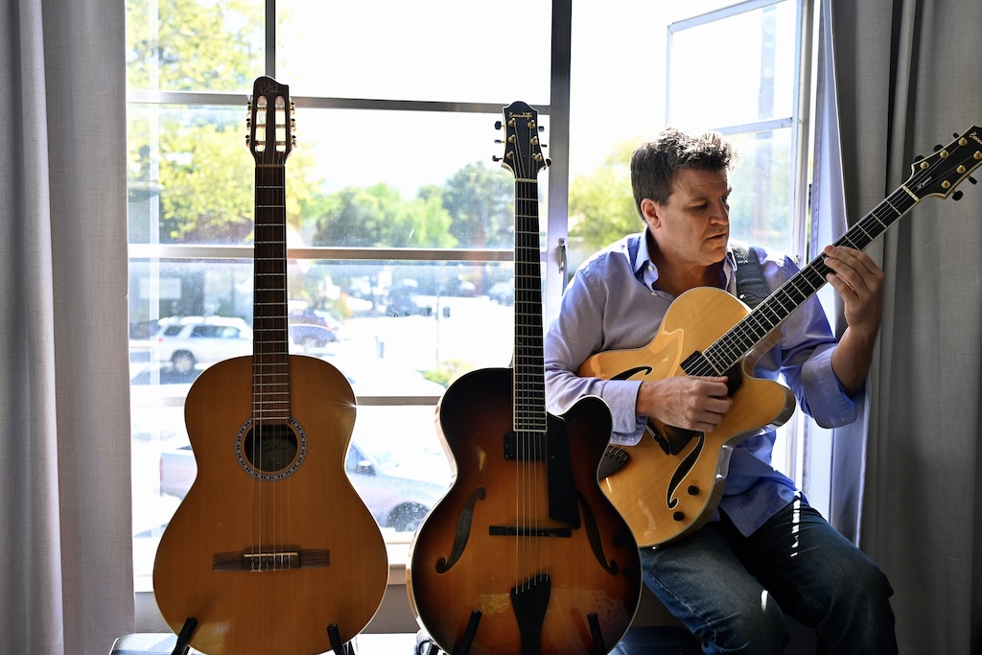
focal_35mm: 40
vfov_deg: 33.4
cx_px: 491
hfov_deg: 48.5
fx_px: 1091
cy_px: 328
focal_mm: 40
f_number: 4
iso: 250
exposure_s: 1/250
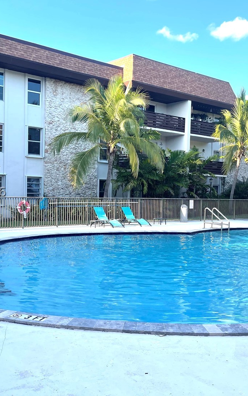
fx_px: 432
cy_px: 192
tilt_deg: -0.6
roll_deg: -1.5
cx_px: 116
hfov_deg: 32.0
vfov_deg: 49.3
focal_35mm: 40
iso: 32
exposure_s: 1/979
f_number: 1.6
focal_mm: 4.2
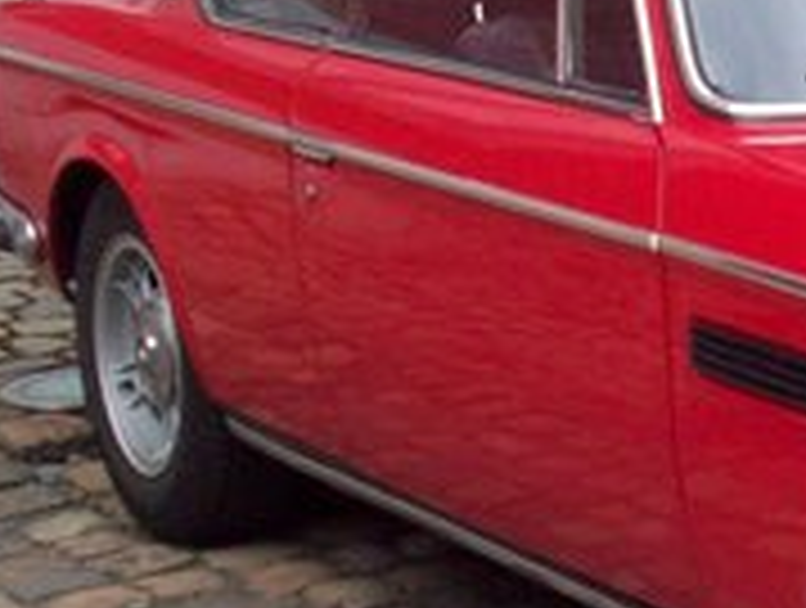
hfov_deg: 11.5
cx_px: 1202
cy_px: 207
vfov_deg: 9.0
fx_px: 3850
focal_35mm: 165
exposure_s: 1/292
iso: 80
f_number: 2.8
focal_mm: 6.2
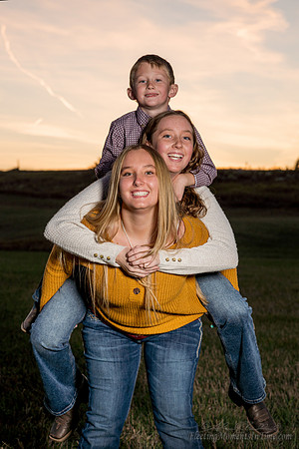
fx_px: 872
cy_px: 224
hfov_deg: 19.5
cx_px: 150
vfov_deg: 28.8
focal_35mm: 70
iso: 100
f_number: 5.6
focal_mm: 70
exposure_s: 1/80
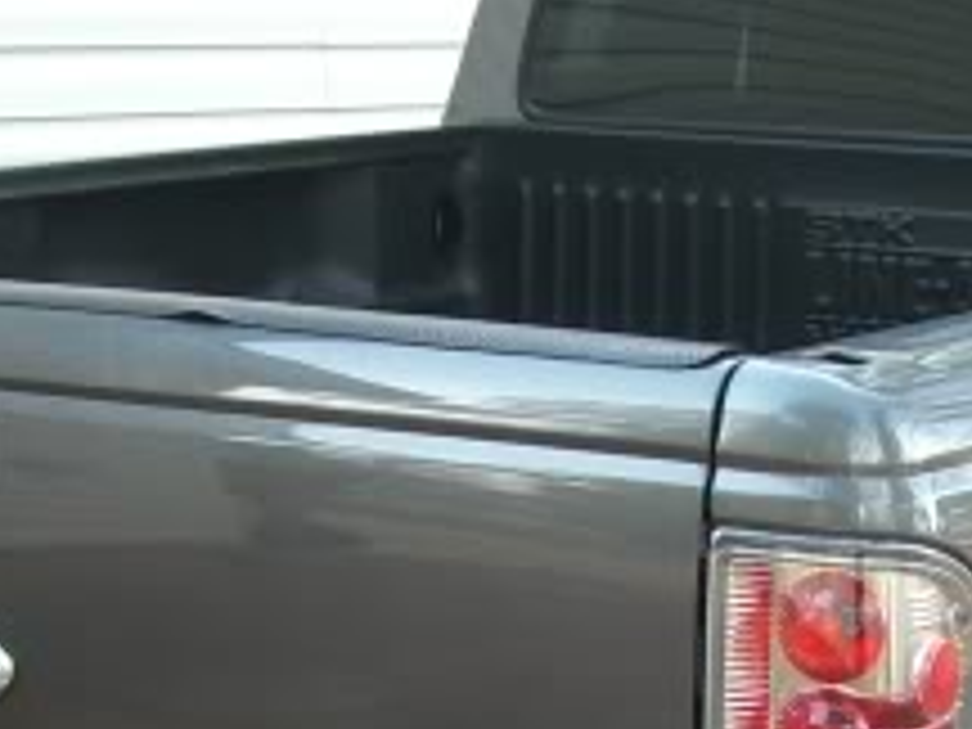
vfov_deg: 10.6
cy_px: 711
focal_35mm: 139
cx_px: 338
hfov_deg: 14.2
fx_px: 3903
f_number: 3
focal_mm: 7.6
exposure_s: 1/80
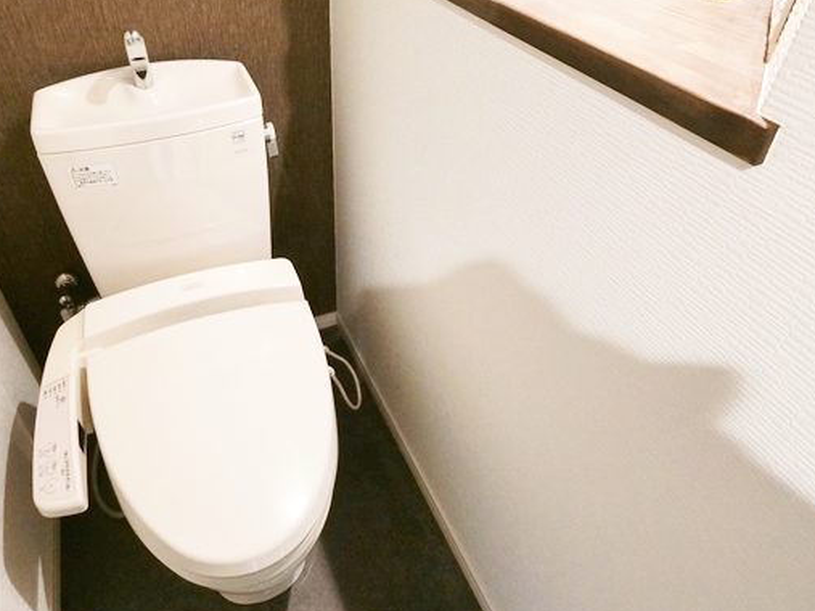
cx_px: 350
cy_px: 248
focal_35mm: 24
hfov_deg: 71.2
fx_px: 565
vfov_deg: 56.4
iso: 640
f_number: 2.7
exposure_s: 1/30
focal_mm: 4.06
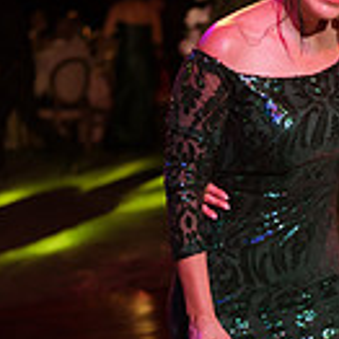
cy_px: 228
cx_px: 382
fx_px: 1130
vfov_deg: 17.0
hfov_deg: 16.5
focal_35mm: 102
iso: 1000
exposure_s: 1/200
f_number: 1.8
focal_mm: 35
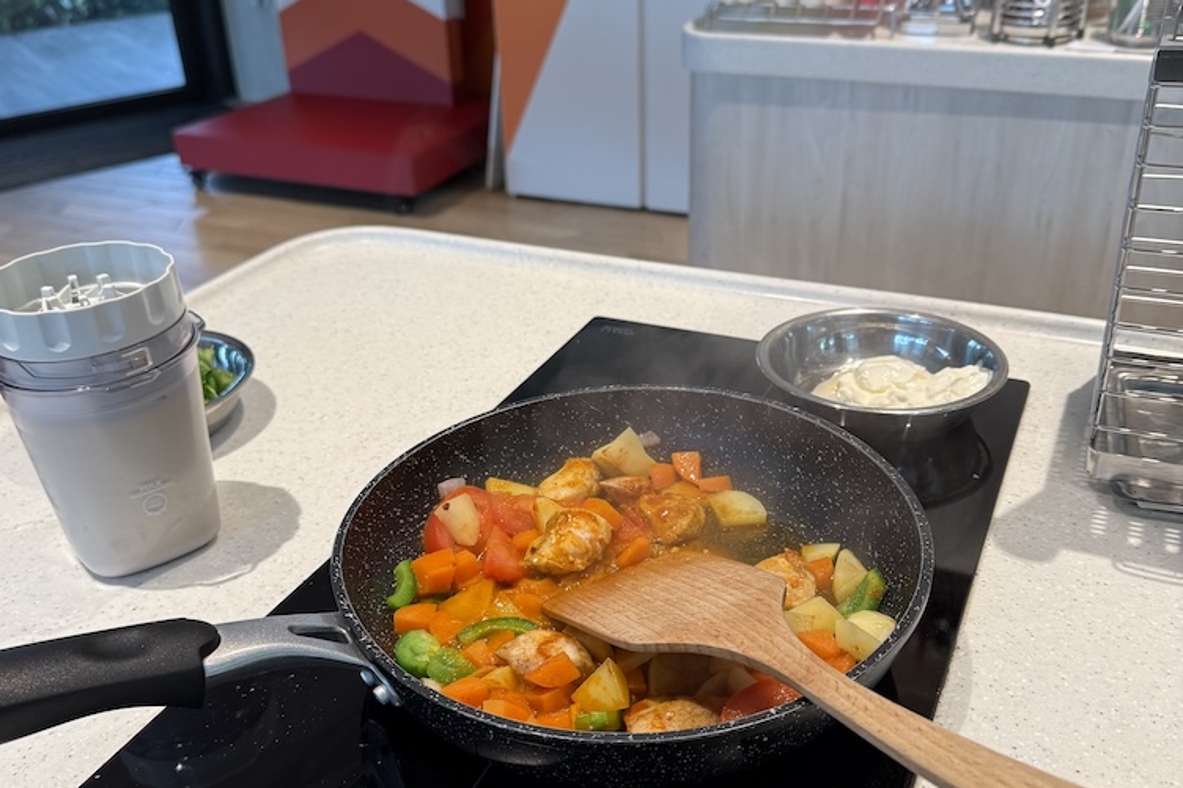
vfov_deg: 38.8
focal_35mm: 34
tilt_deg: -29.1
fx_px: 1117
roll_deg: +2.7
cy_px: 431
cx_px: 580
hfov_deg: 55.8
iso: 160
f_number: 1.78
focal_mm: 6.76
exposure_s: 1/121
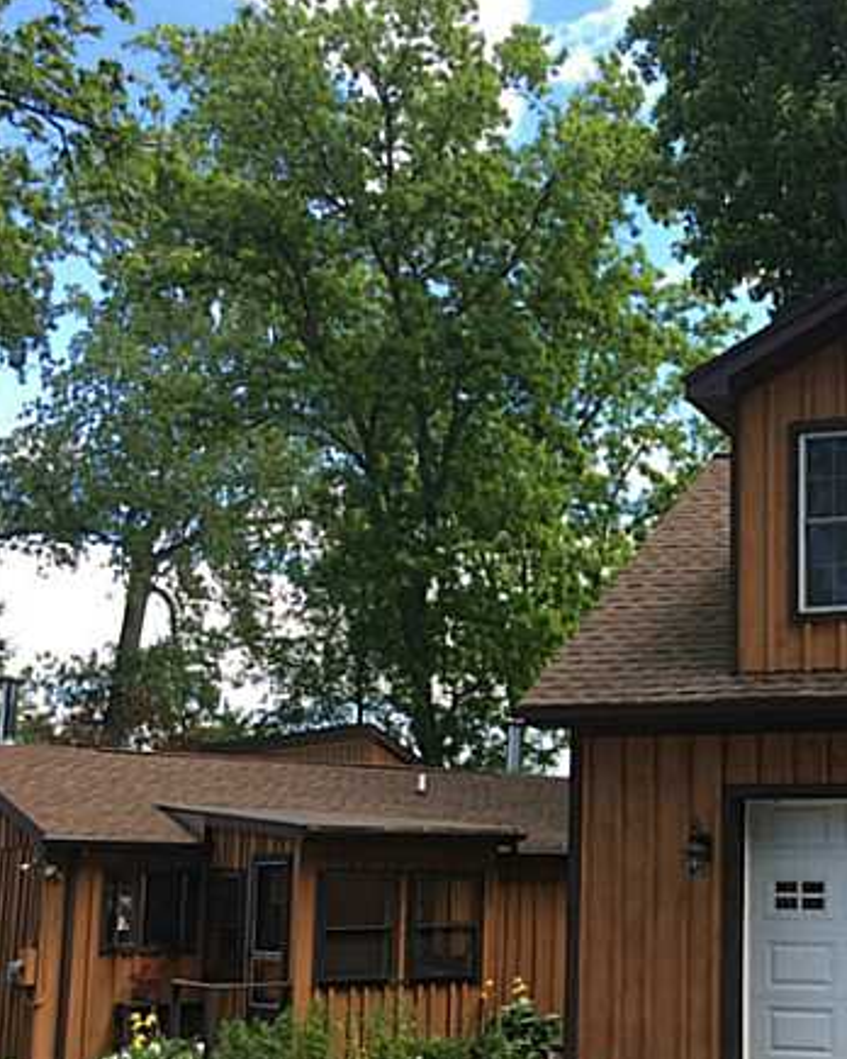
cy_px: 677
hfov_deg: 28.2
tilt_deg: +7.7
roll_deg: +0.6
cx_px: 735
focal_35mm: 52
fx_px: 1629
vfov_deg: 35.7
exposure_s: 1/375
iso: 25
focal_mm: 4.15
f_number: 2.2
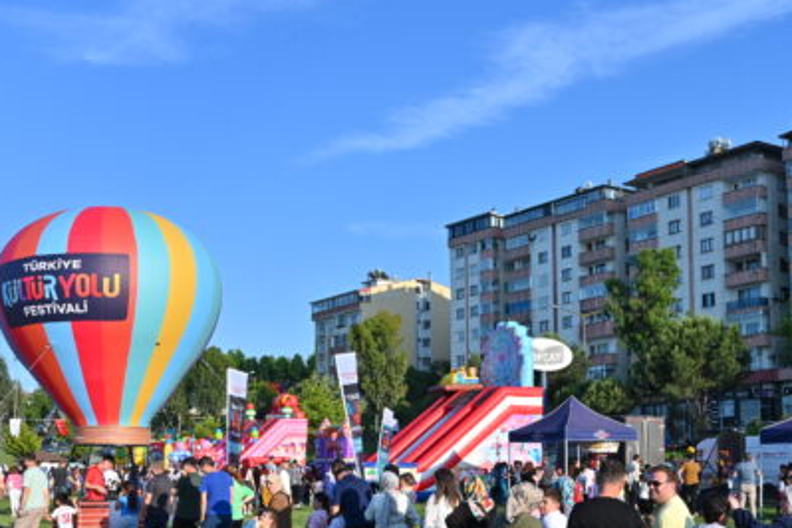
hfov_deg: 39.0
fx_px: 1118
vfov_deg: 26.3
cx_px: 426
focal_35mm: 51
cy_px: 388
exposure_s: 1/640
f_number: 14
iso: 640
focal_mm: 30.5
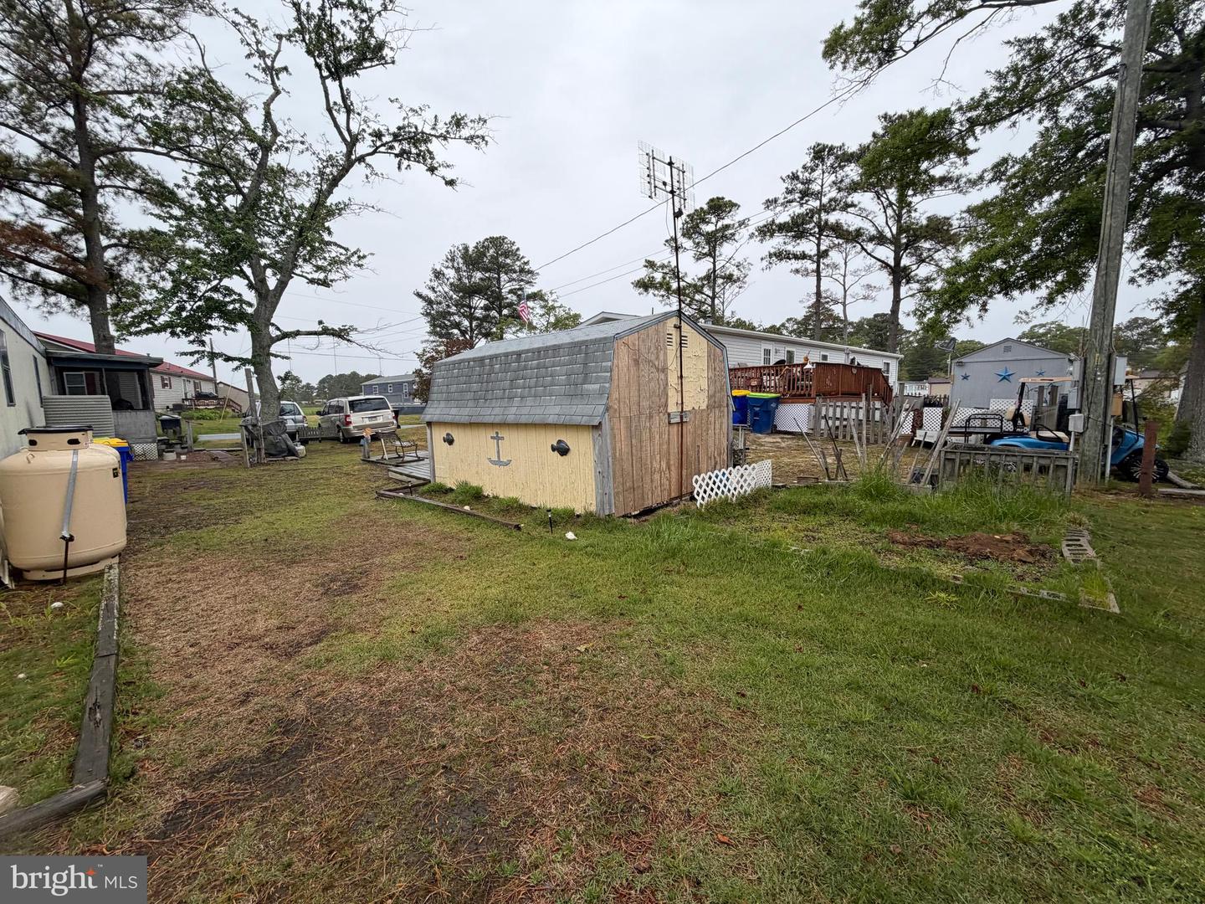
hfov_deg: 102.1
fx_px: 487
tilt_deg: -5.1
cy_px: 452
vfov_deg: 85.7
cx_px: 602
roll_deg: +2.3
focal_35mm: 14
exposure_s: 1/658
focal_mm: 2.22
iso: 40
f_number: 2.2
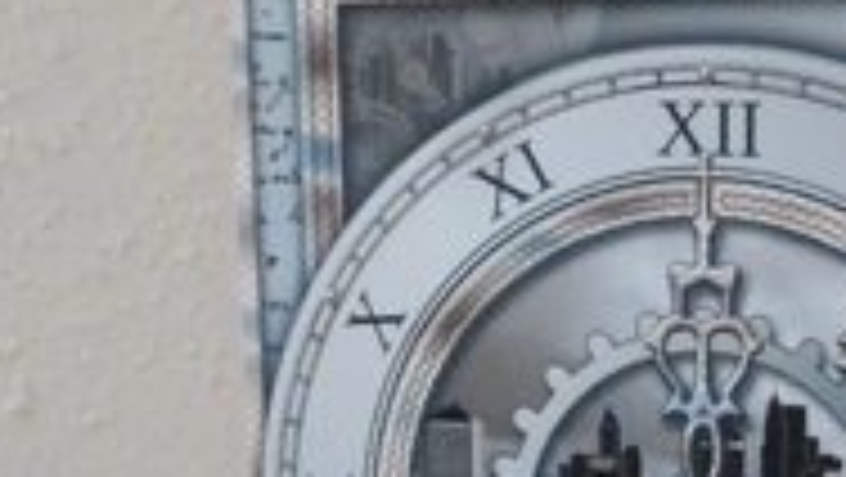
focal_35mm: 73
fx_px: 1639
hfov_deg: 27.8
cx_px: 770
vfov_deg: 16.3
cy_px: 448
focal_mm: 5
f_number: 3.1
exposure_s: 1/15
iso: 1600
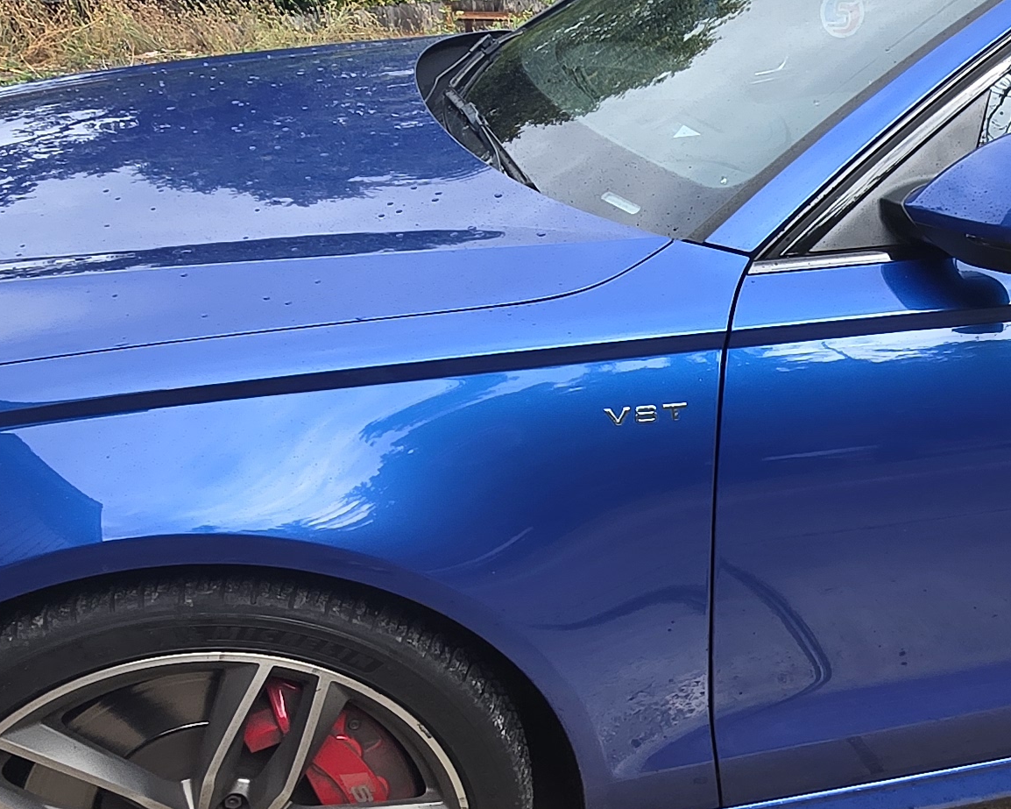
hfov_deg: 39.4
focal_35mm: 44
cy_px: 508
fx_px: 1316
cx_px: 884
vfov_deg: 34.0
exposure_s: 1/337
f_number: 2.2
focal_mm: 1.7
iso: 25
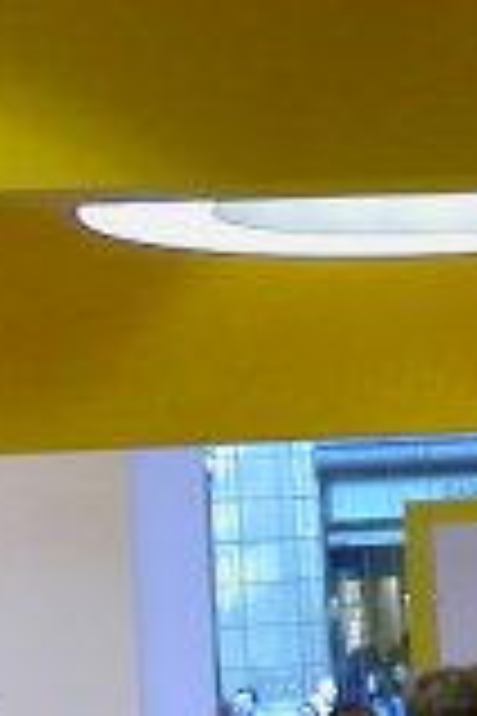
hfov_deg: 8.5
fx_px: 3080
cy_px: 468
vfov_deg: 13.2
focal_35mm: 155
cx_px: 832
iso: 100
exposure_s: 1/69.1
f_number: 2.7
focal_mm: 5.6
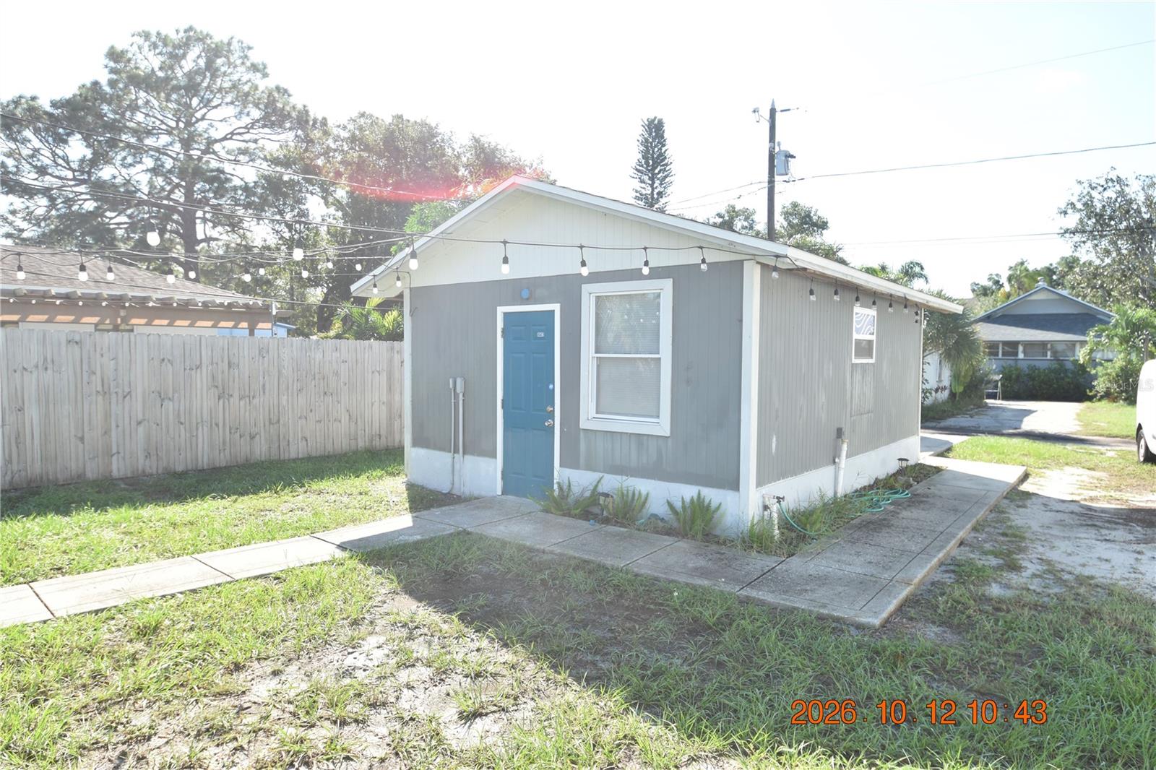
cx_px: 578
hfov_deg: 81.2
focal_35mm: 21
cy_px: 385
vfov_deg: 59.5
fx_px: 674
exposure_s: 1/250
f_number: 8
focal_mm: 14
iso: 200
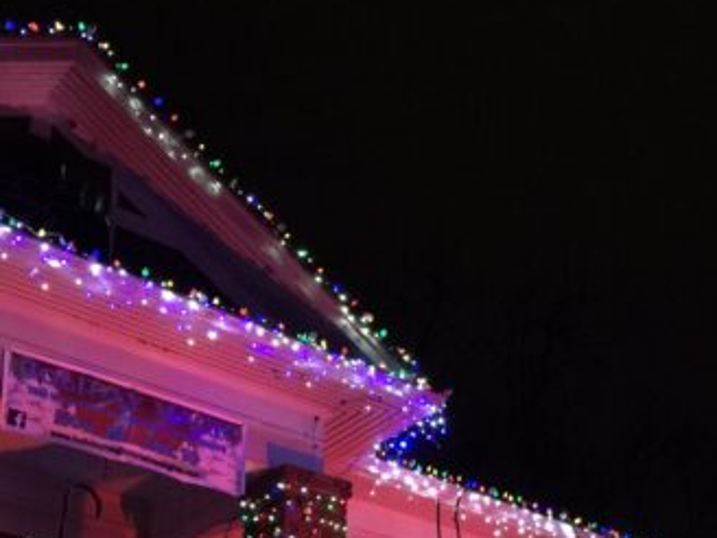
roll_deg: -0.4
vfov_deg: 20.9
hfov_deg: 28.2
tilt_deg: +22.9
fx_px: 1408
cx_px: 525
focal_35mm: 68
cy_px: 547
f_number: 2.2
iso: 100
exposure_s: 1/4
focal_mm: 4.15
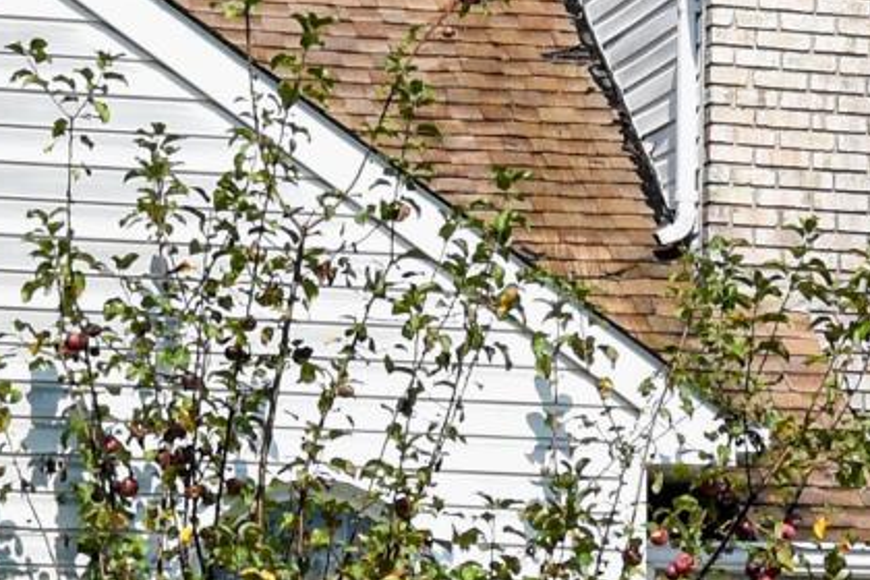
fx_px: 6210
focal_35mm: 257
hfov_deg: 7.9
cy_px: 735
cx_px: 1090
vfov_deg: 5.3
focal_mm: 24
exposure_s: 1/2500
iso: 250
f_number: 8
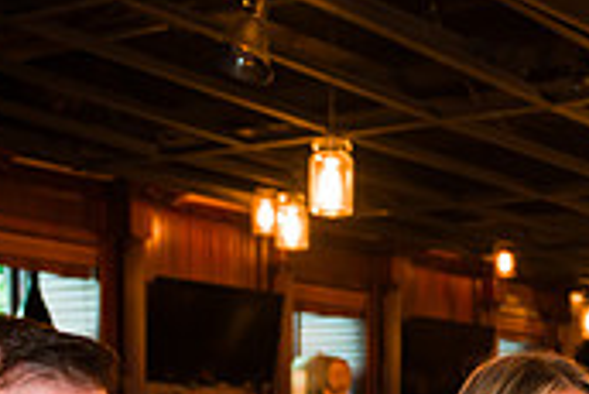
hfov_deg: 24.1
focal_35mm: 81
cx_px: 559
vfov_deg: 15.4
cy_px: 617
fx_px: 1326
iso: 1600
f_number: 3.2
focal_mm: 24
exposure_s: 1/200
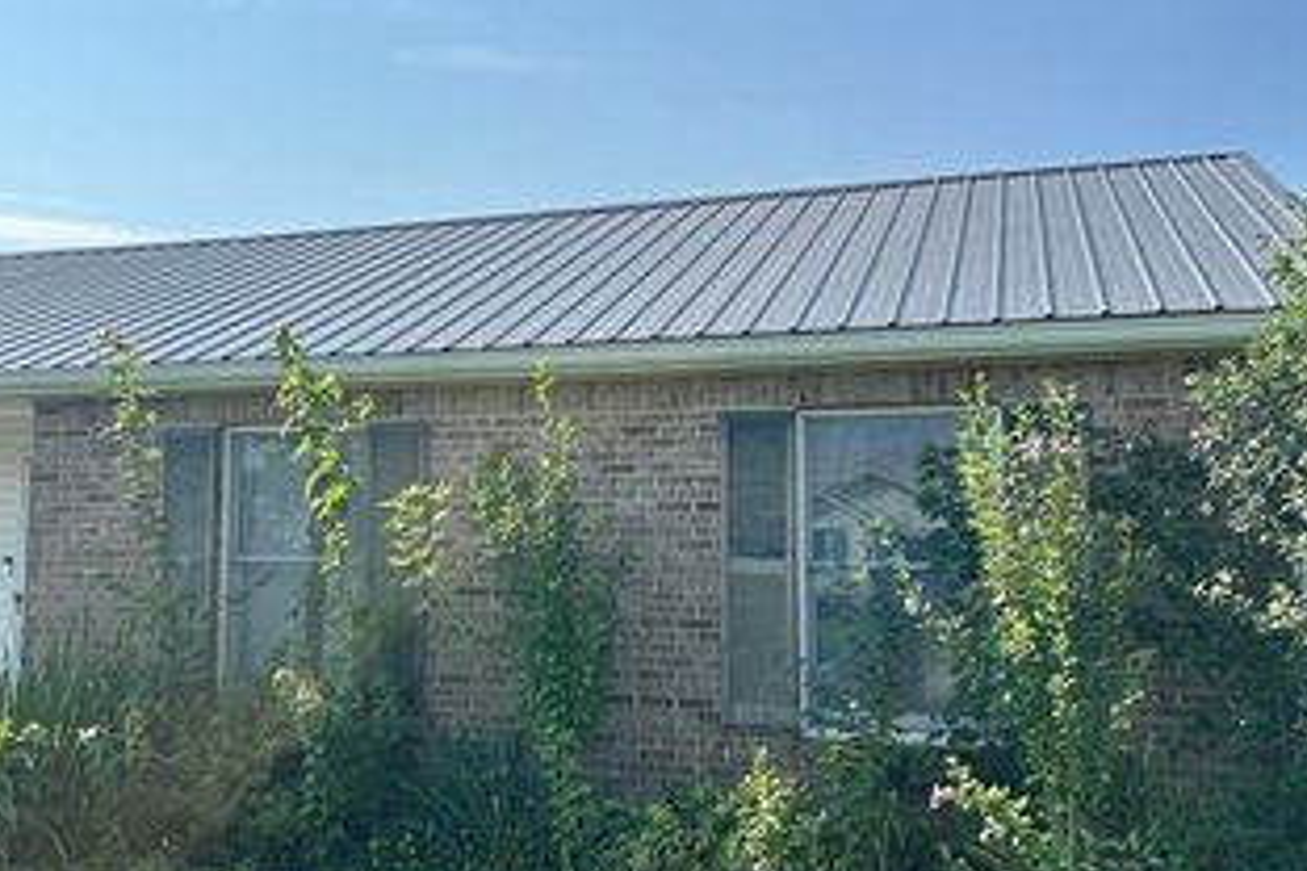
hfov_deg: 47.6
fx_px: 1452
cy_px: 433
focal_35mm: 40
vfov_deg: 33.4
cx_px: 427
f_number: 1.78
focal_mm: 6.86
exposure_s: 1/1949
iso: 80
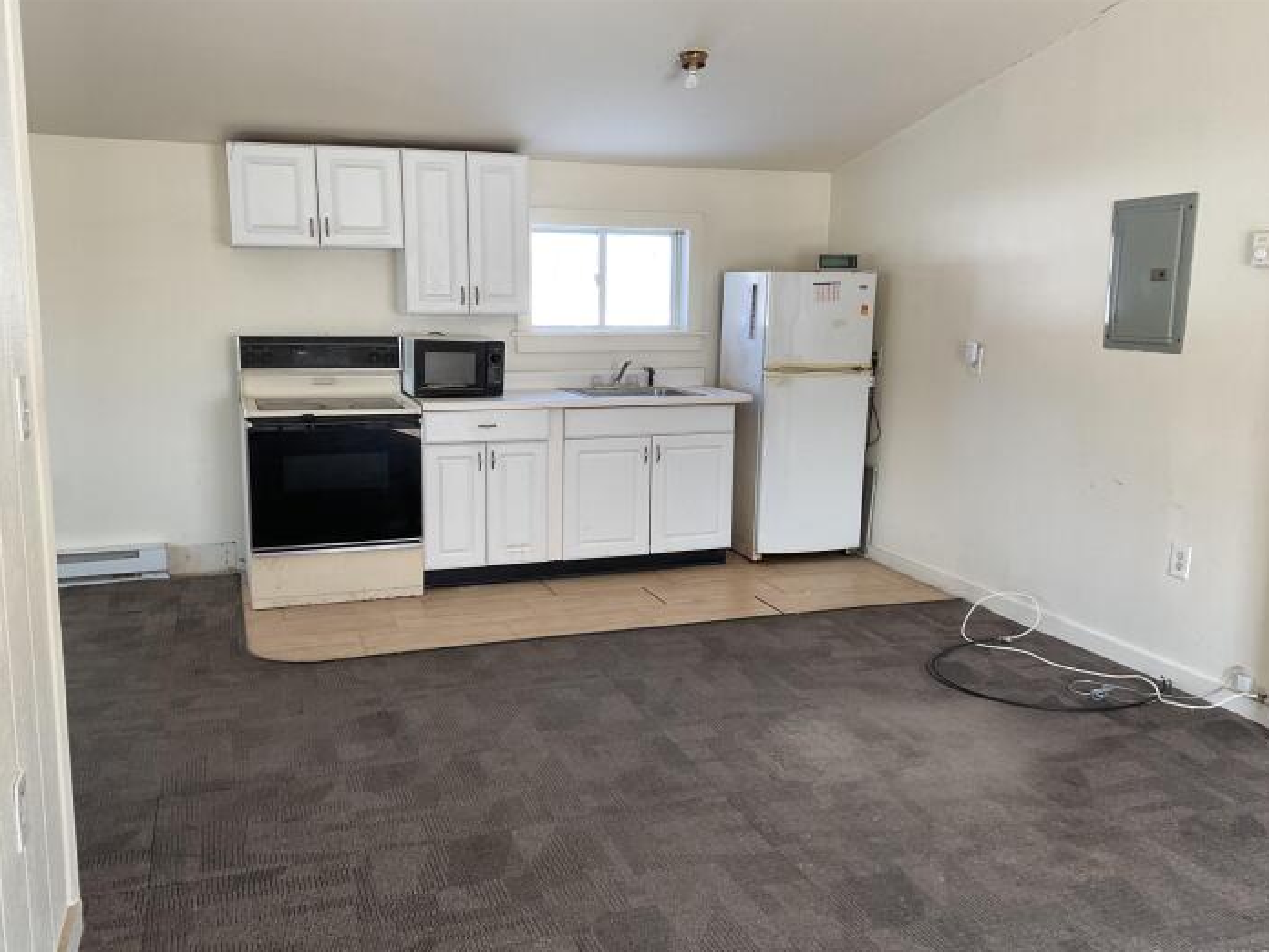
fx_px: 1100
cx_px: 624
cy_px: 481
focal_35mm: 30
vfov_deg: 46.8
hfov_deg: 60.0
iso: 40
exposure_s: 1/60
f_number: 1.8
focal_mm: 3
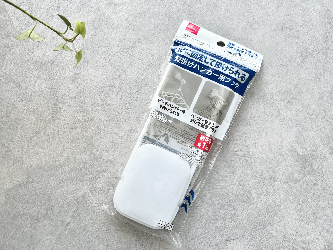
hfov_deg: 67.3
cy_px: 125
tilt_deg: -84.6
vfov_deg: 53.1
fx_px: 250
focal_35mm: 26
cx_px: 166
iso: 50
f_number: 1.6
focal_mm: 5.1
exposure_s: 1/312
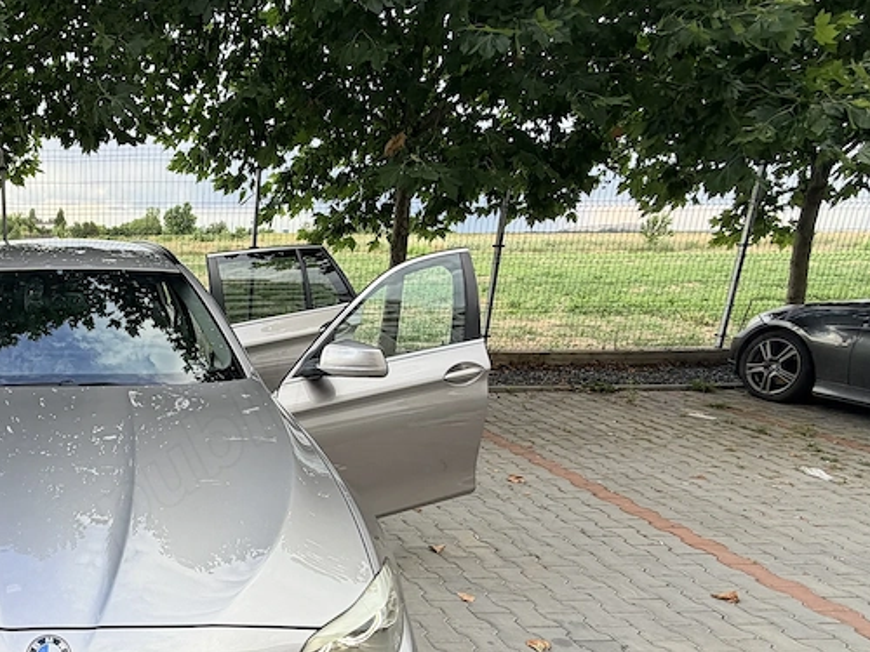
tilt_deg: -14.3
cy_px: 429
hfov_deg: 54.6
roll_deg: +0.4
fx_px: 704
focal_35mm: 28
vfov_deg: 49.0
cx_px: 77
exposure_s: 1/126
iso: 32
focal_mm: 2.22
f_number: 2.2
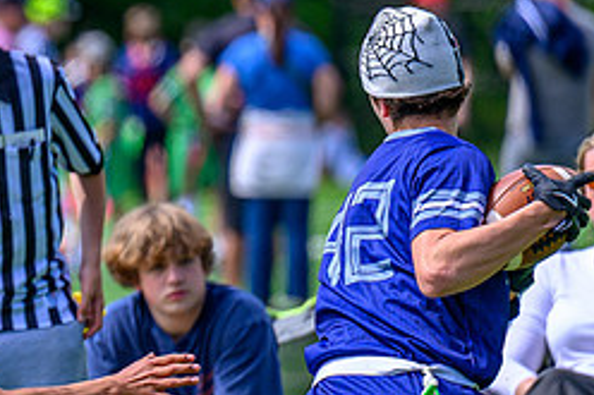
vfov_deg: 1.8
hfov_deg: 2.8
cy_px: 301
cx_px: -197
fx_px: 12284
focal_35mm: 745
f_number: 2.8
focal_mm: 195
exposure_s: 1/2000
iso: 140
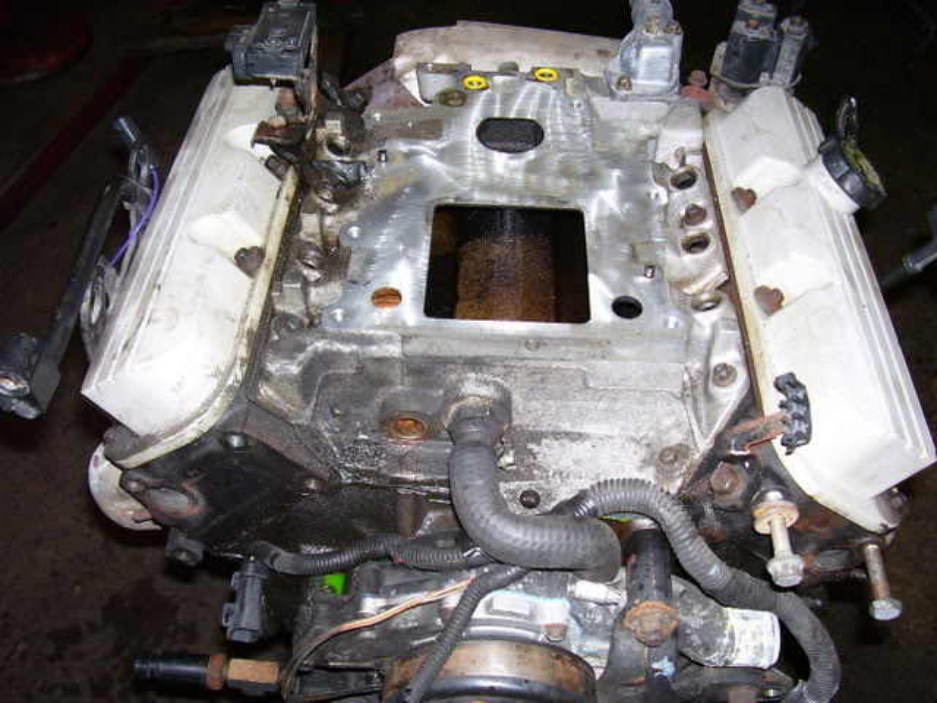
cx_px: 468
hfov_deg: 54.0
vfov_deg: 41.8
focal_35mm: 34
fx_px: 920
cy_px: 352
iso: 80
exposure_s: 1/60
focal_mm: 5.6
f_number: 2.7
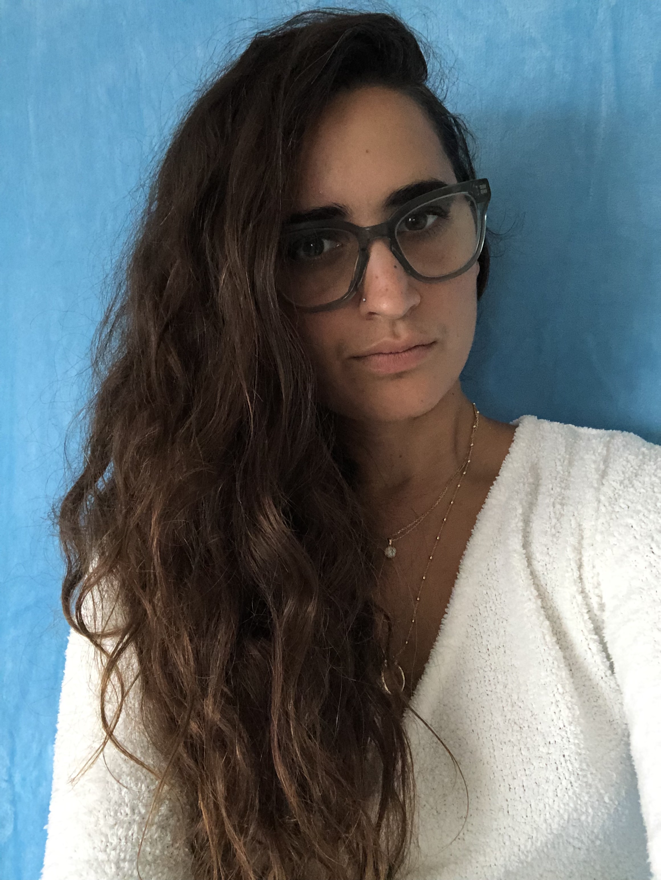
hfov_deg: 44.2
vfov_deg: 56.8
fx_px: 814
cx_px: 330
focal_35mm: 32
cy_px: 440
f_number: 2.2
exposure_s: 1/60
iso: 200
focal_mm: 2.87
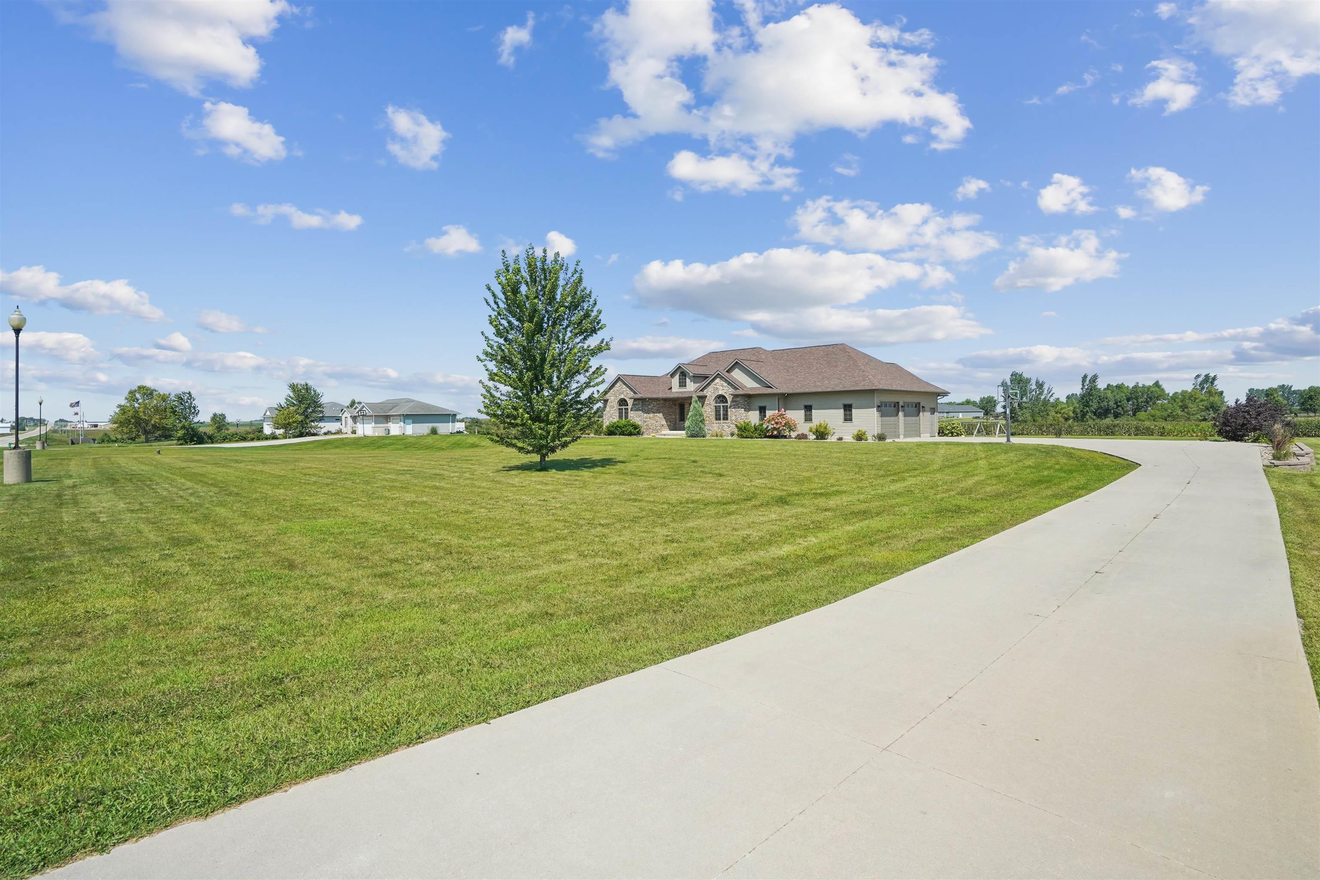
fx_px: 587
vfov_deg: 73.7
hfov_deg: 96.7
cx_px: 660
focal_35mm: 16
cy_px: 440
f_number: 9
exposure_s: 1/2000
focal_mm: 16
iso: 800
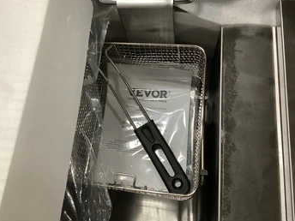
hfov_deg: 51.3
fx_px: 307
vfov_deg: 39.6
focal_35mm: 36
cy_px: 95
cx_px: 139
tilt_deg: -67.8
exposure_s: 1/60
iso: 320
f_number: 2.4
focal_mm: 3.3
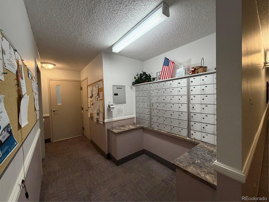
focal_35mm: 14
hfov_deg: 102.1
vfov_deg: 85.7
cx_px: 134
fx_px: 109
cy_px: 101
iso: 250
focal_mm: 2.22
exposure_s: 1/60
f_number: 2.2
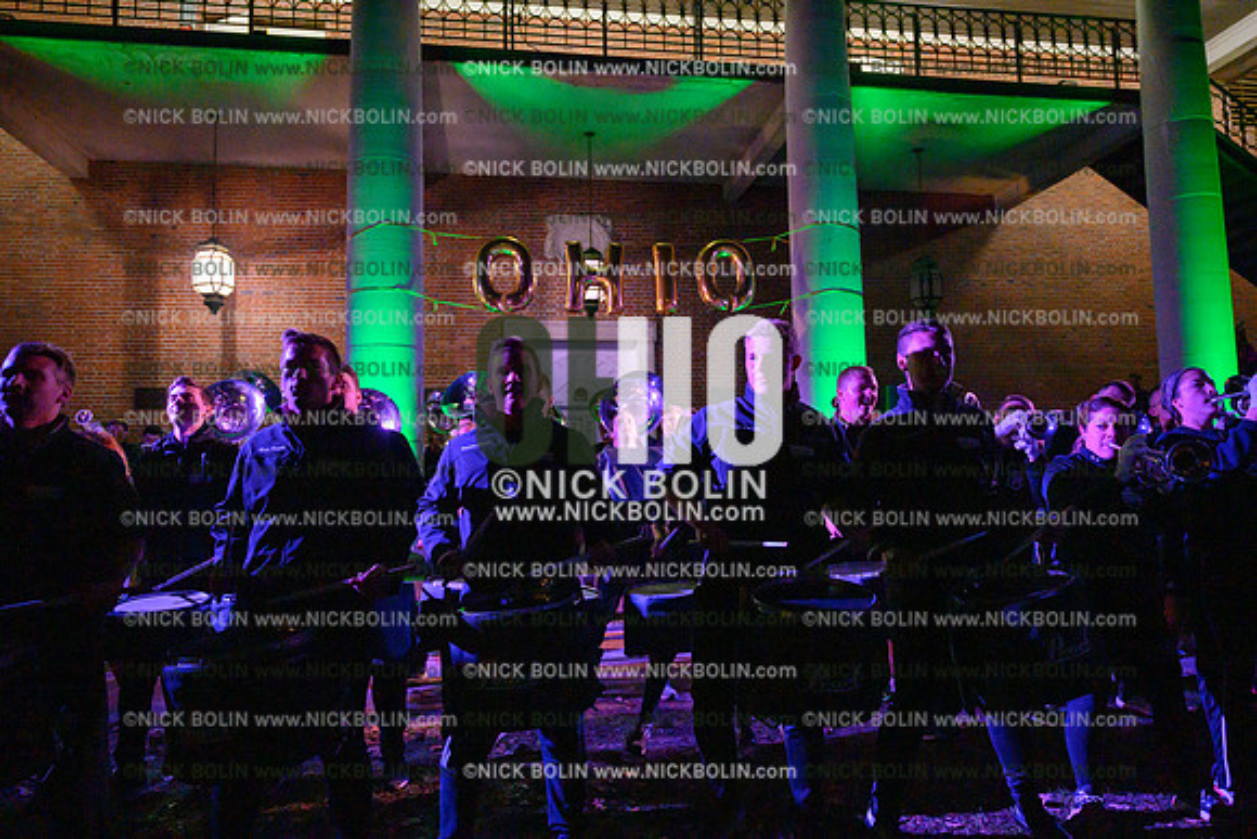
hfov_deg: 73.7
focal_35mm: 24
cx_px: 628
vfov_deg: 53.2
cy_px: 420
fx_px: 838
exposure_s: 1/500
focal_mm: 24
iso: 12800
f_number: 4
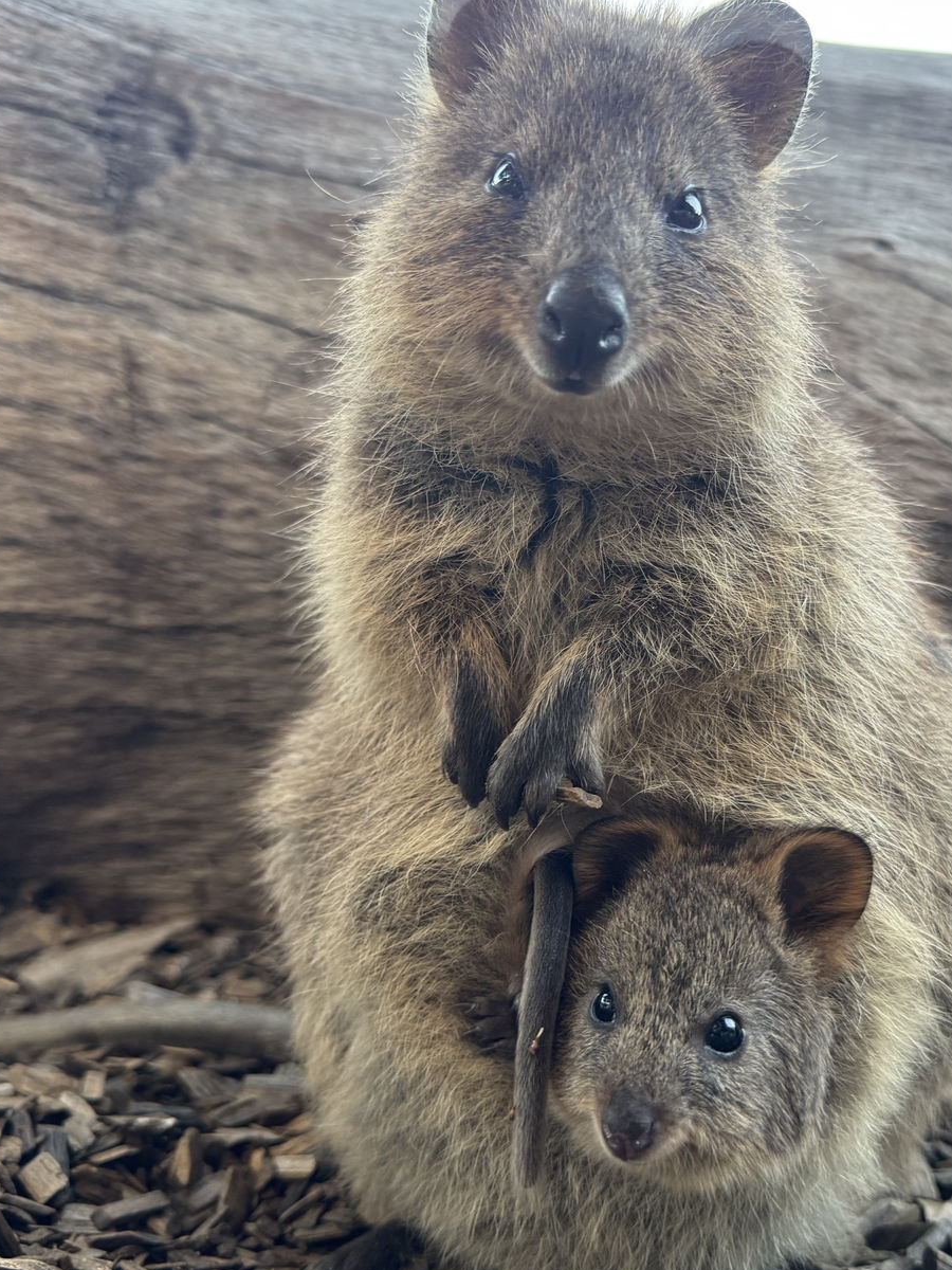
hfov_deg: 43.9
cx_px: 570
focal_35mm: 32
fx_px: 1173
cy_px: 709
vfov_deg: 56.7
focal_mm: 6.76
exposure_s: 1/60
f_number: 1.78
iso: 250
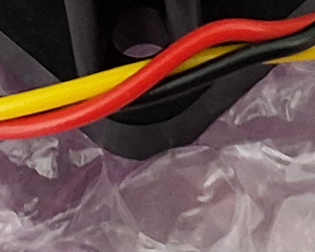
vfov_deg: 7.3
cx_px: 80
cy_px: -322
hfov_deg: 9.6
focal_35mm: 201
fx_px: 1873
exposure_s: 1/24
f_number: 1.9
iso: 320
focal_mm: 2.91
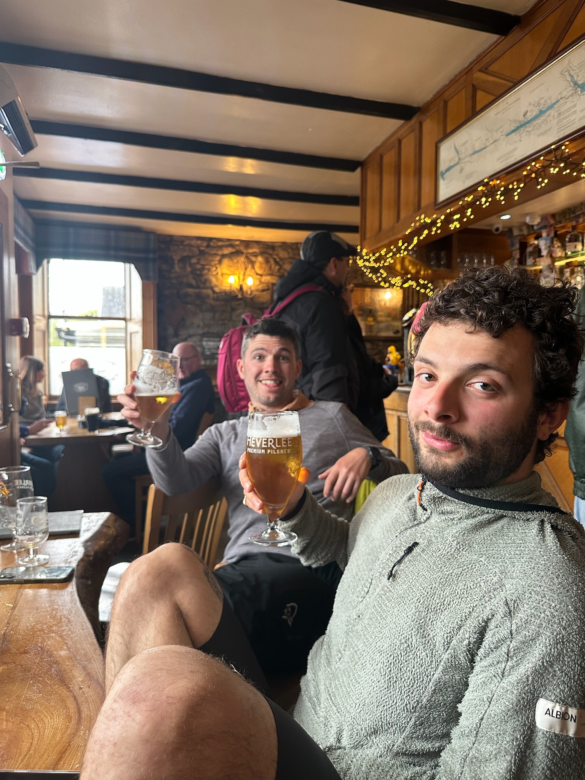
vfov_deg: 71.6
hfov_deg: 56.8
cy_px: 390
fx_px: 541
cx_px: 292
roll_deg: -0.7
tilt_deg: -2.7
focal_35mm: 24
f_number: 1.78
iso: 250
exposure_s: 1/50
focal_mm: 6.86
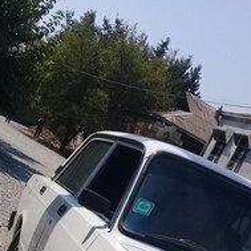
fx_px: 591
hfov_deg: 23.8
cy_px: 315
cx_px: 69
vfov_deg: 21.9
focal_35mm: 72
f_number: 2.2
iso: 50
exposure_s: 1/2123
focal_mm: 3.3
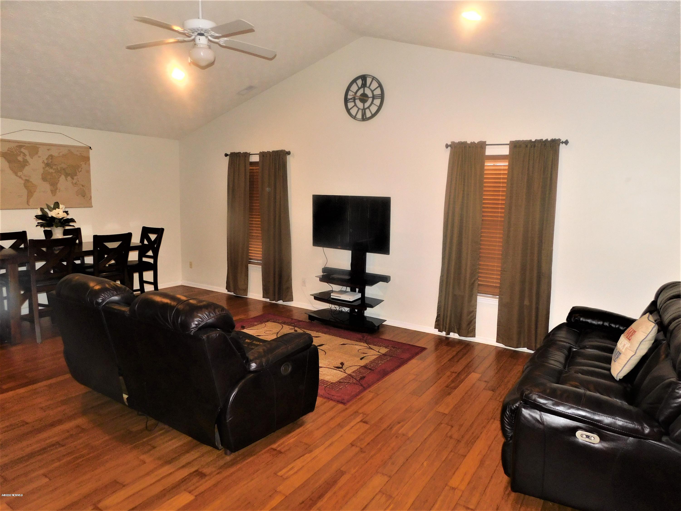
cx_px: 340
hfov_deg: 73.9
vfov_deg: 58.9
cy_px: 256
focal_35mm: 23
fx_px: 452
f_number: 3
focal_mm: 4
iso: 200
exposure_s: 1/30
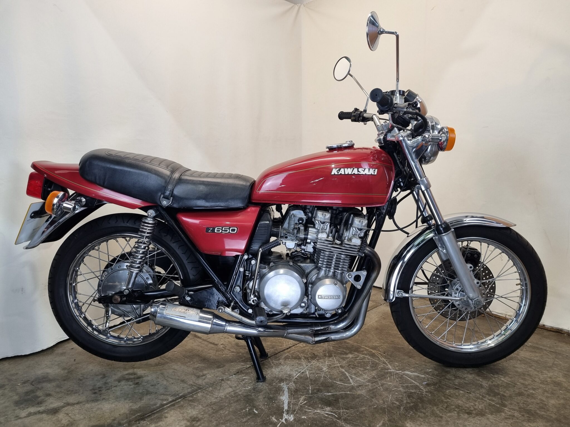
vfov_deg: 53.1
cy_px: 214
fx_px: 428
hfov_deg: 67.3
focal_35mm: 26
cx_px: 285
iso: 80
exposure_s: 1/100
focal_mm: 5.4
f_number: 1.8
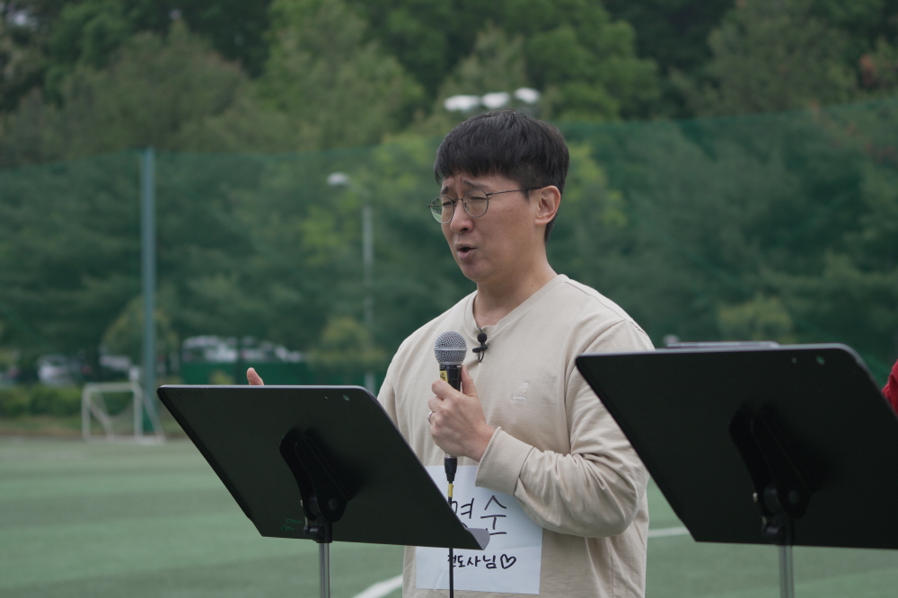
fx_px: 2656
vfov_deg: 12.8
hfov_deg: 19.2
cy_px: 299
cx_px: 449
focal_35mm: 106
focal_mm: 71
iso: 160
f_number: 4
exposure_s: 1/400
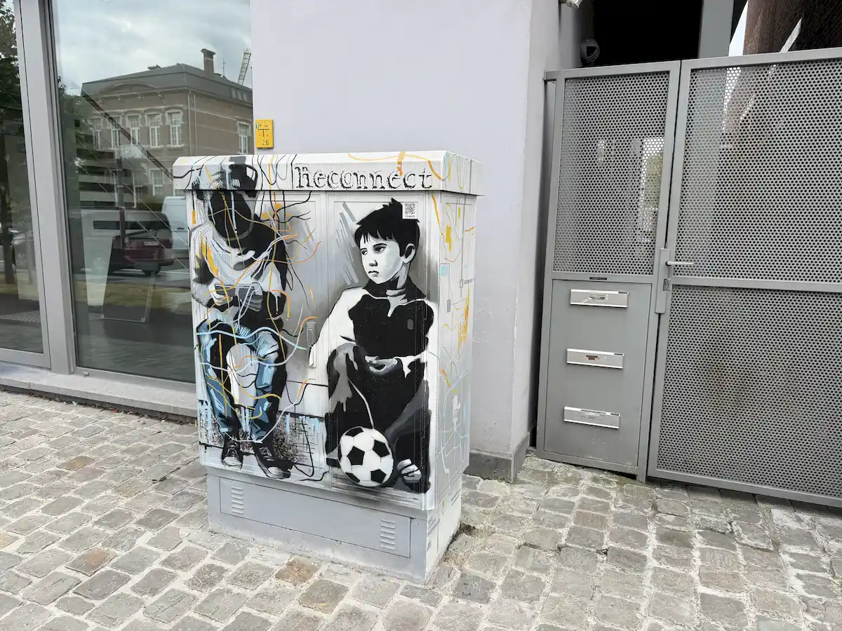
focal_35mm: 24
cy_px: 316
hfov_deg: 71.6
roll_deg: -1.7
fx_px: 584
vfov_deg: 56.8
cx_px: 421
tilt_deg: -9.8
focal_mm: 6.76
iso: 80
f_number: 1.78
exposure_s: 1/967
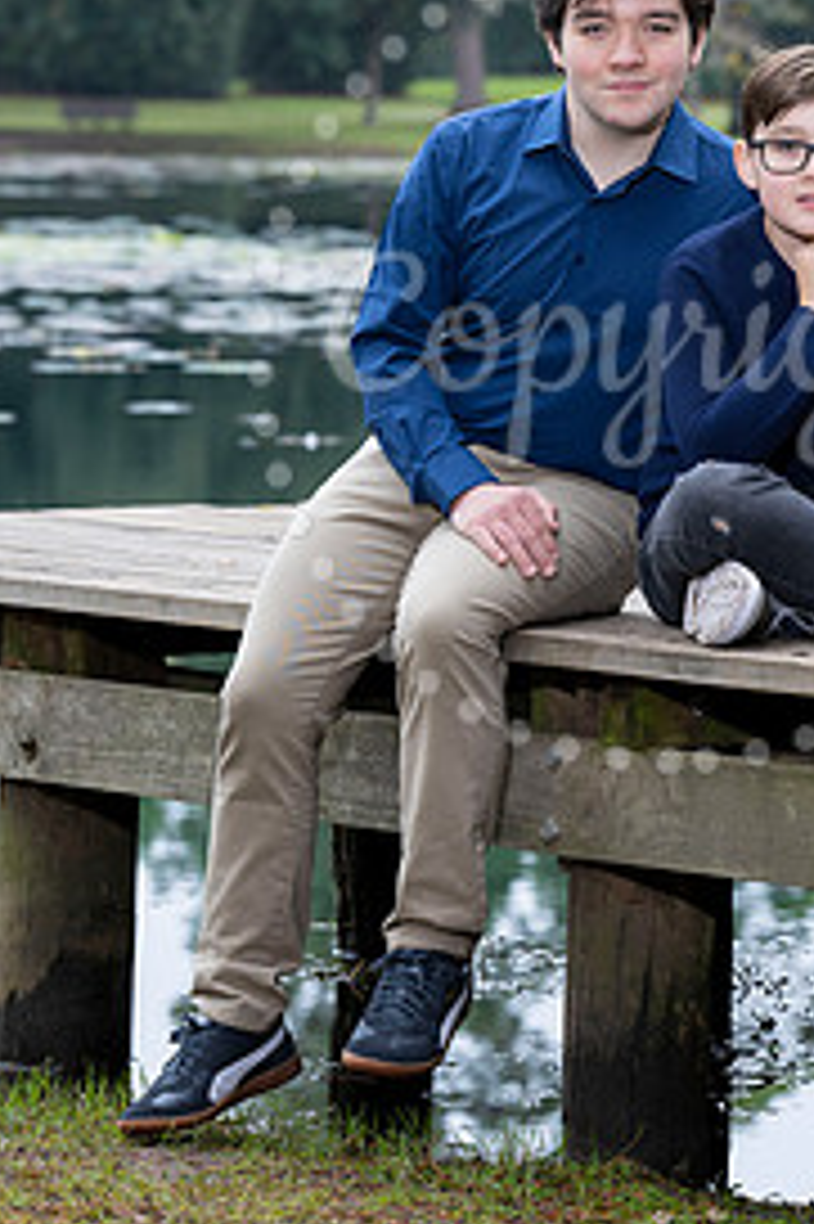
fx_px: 7029
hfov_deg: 6.6
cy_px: 346
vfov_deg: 9.9
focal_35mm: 207
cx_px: 670
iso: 320
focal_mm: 125
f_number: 6.3
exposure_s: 1/125
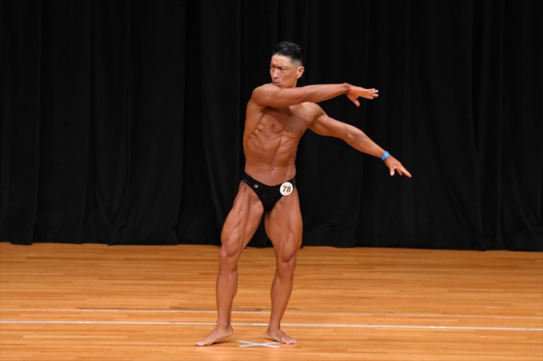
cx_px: 272
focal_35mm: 285
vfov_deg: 4.8
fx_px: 4297
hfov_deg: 7.2
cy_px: 180
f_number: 5.6
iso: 3200
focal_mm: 190
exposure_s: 1/400
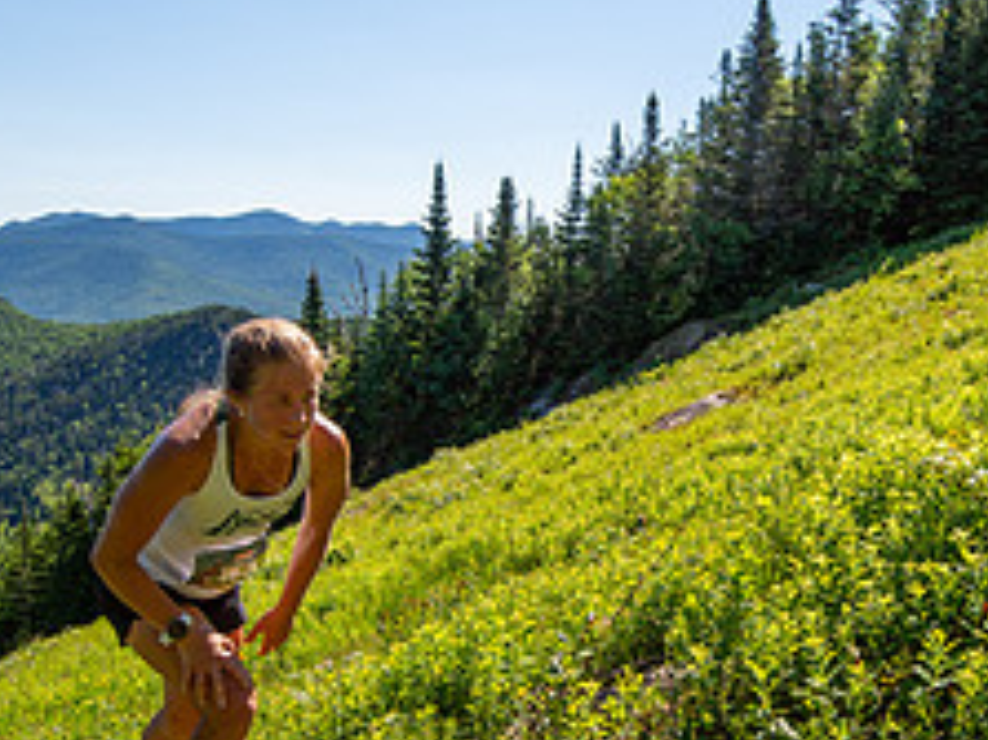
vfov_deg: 35.5
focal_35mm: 40
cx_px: 651
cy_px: 501
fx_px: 1141
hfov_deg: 46.2
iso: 100
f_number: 5
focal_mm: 16
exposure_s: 1/500
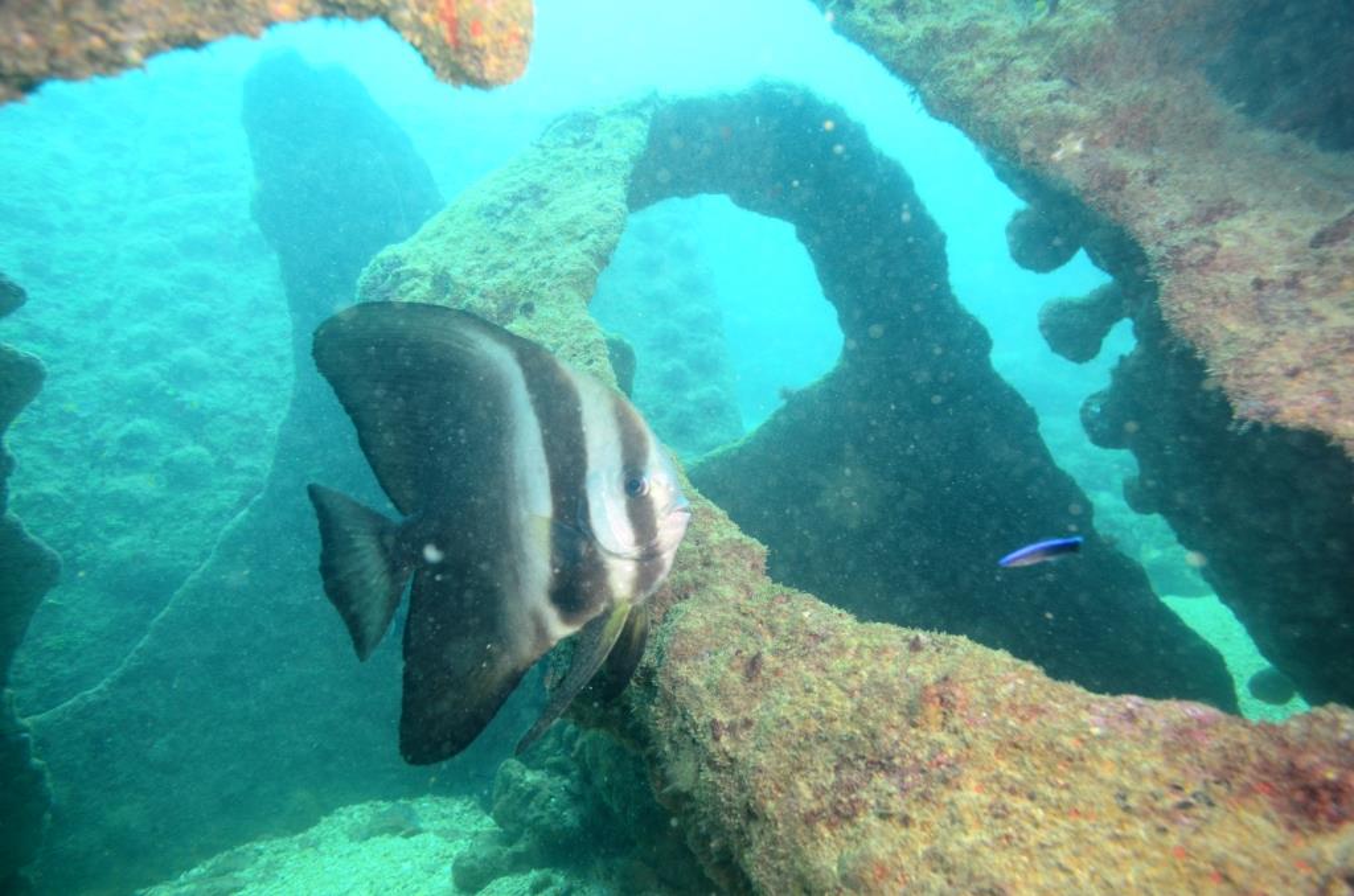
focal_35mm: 27
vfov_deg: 47.7
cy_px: 448
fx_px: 1013
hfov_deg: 67.5
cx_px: 677
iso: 560
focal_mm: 18
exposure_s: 1/160
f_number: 5
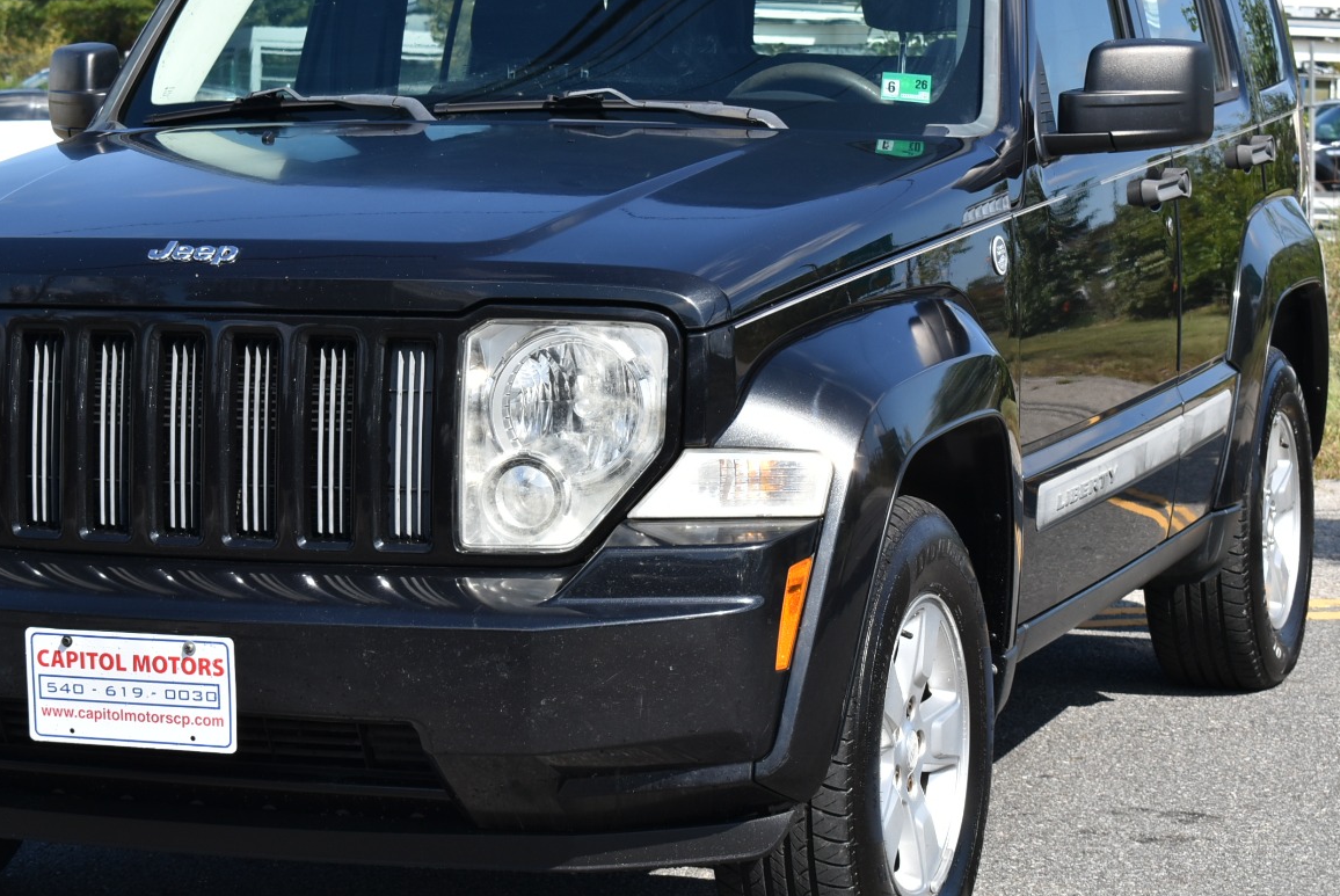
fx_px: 4061
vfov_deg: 12.6
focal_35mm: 109
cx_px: 522
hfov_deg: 18.7
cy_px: 383
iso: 200
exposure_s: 1/320
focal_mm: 52
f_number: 9
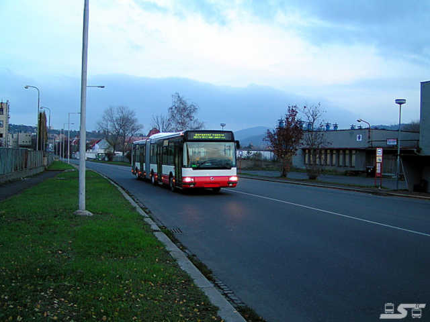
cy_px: 161
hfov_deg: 49.0
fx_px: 472
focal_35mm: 38
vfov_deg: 37.7
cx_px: 215
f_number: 2.8
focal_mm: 5.8
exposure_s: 1/40
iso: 64
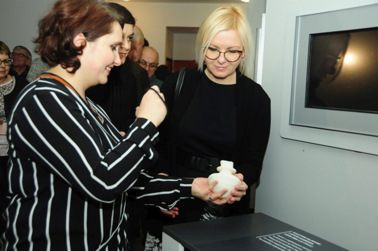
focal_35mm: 44
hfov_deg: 45.0
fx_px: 456
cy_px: 126
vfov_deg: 30.8
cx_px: 189
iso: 800
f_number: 4
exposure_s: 1/125
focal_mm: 29
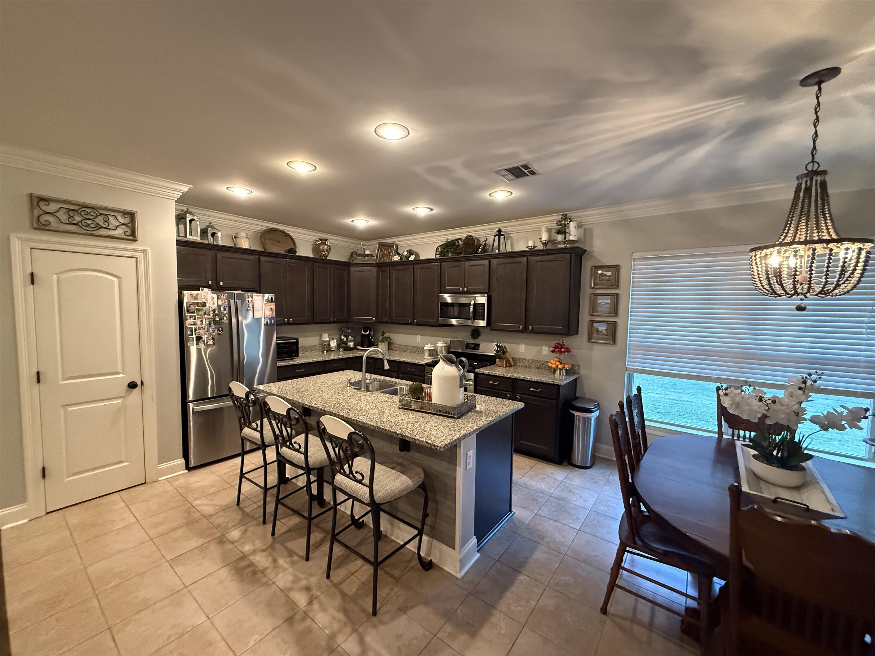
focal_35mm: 14
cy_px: 328
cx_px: 438
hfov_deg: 102.1
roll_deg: -1.3
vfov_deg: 85.7
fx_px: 354
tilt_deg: -4.7
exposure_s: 1/60
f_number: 2.2
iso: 800
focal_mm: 2.22
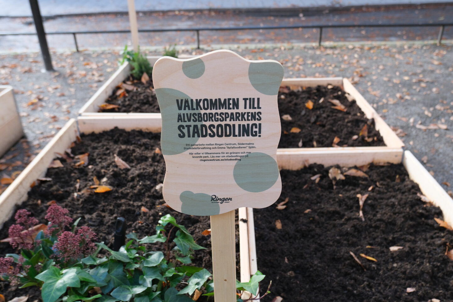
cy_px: 151
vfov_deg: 41.1
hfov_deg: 58.7
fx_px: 403
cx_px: 226
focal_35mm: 32
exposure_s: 1/100
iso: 800
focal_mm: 21.5
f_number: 4.2
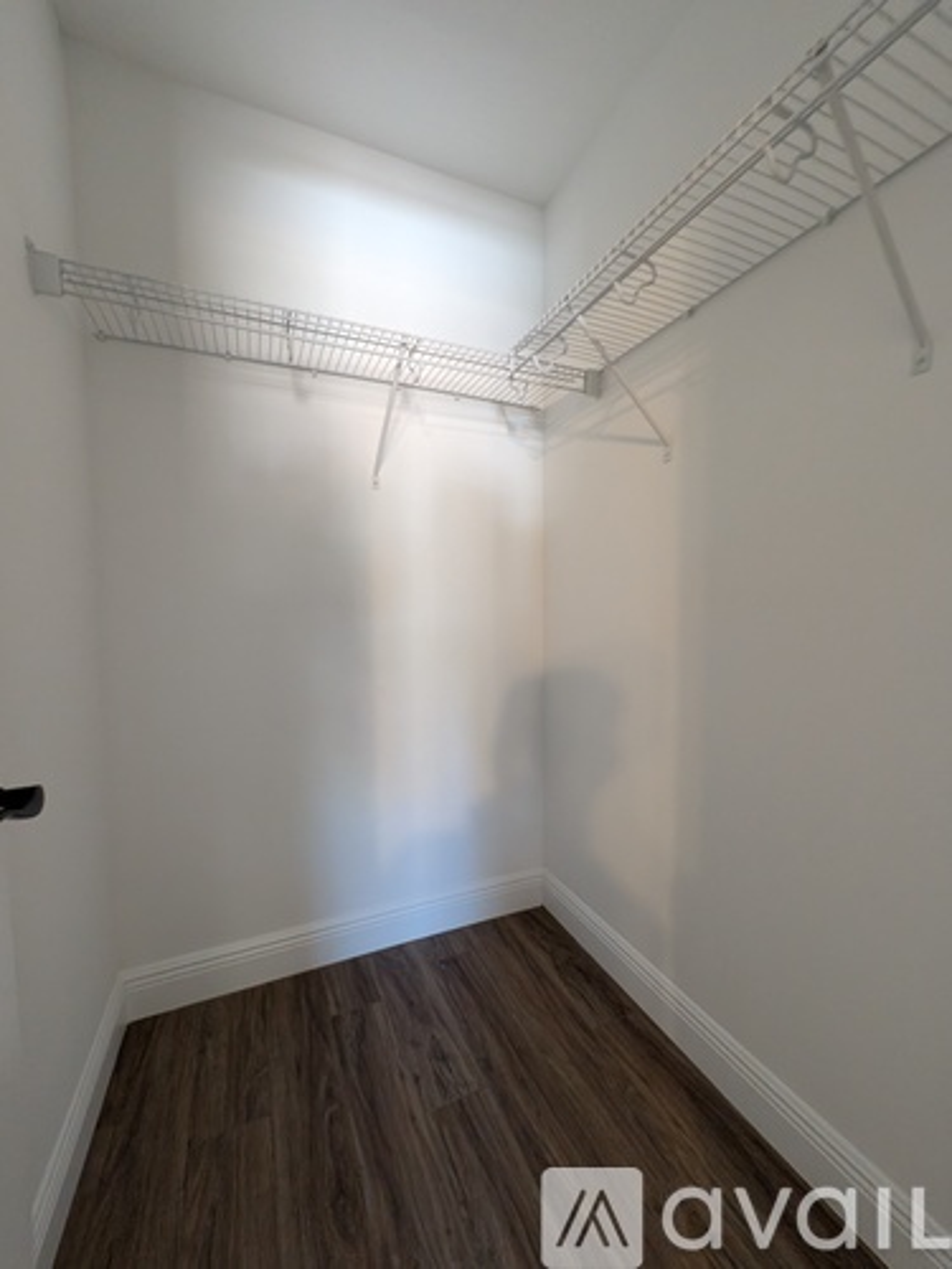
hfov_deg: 89.9
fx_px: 477
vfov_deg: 106.2
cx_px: 476
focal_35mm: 13
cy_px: 634
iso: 334
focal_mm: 1.54
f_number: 2.2
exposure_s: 1/30
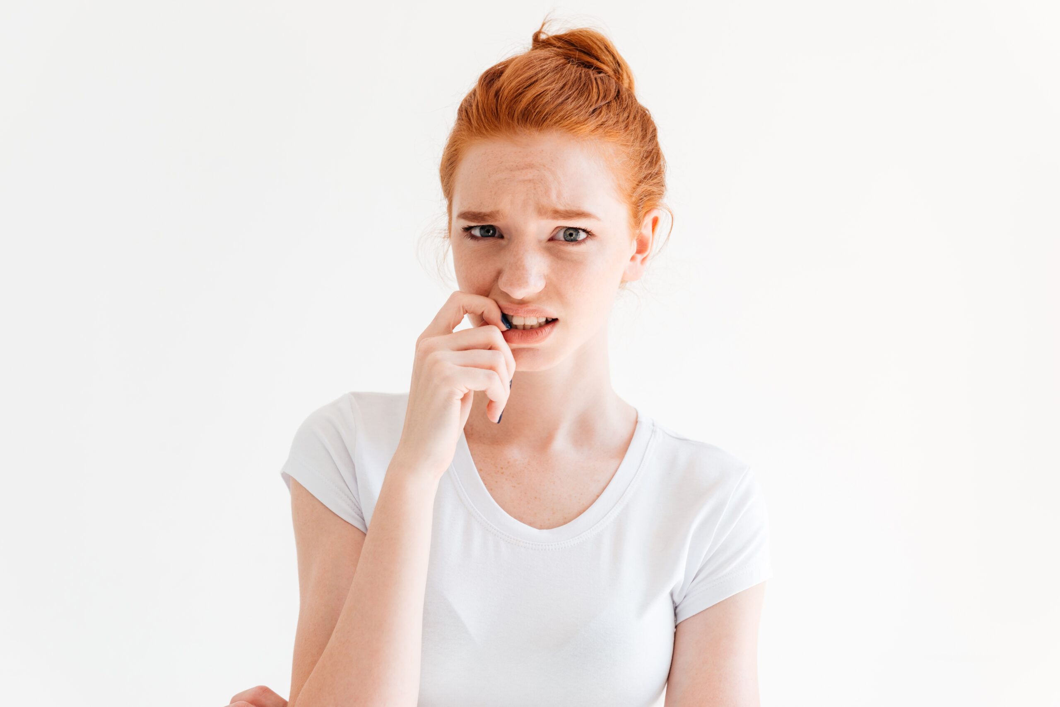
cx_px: 530
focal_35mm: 50
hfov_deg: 39.6
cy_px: 354
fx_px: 1473
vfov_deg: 27.0
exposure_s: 1/200
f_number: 4
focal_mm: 50
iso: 200
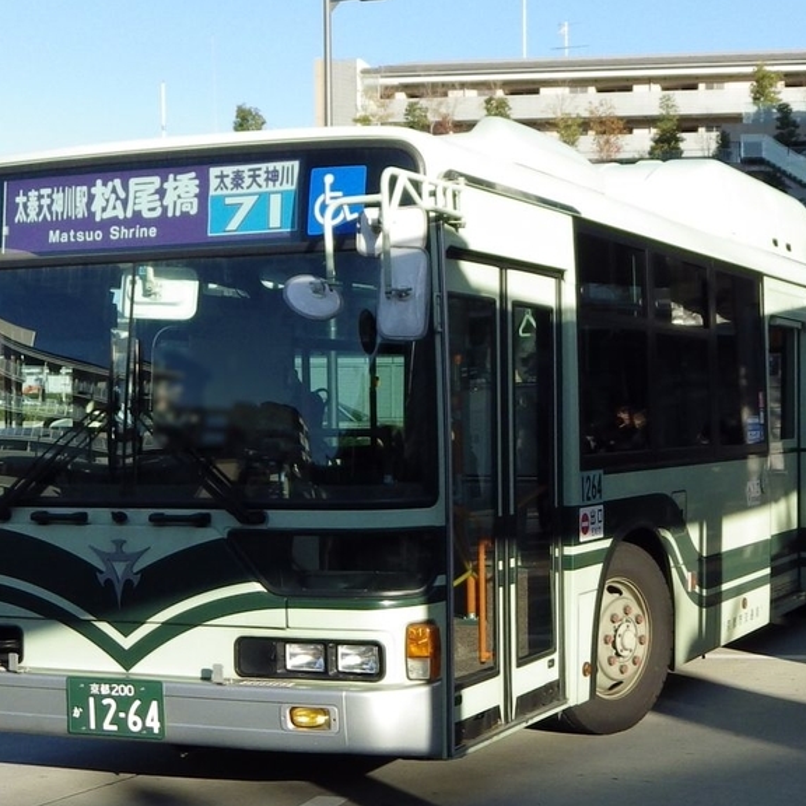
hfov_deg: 59.1
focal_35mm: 27
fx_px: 711
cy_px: 403
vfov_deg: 59.1
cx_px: 399
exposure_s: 1/640
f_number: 3.1
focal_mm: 4
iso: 100
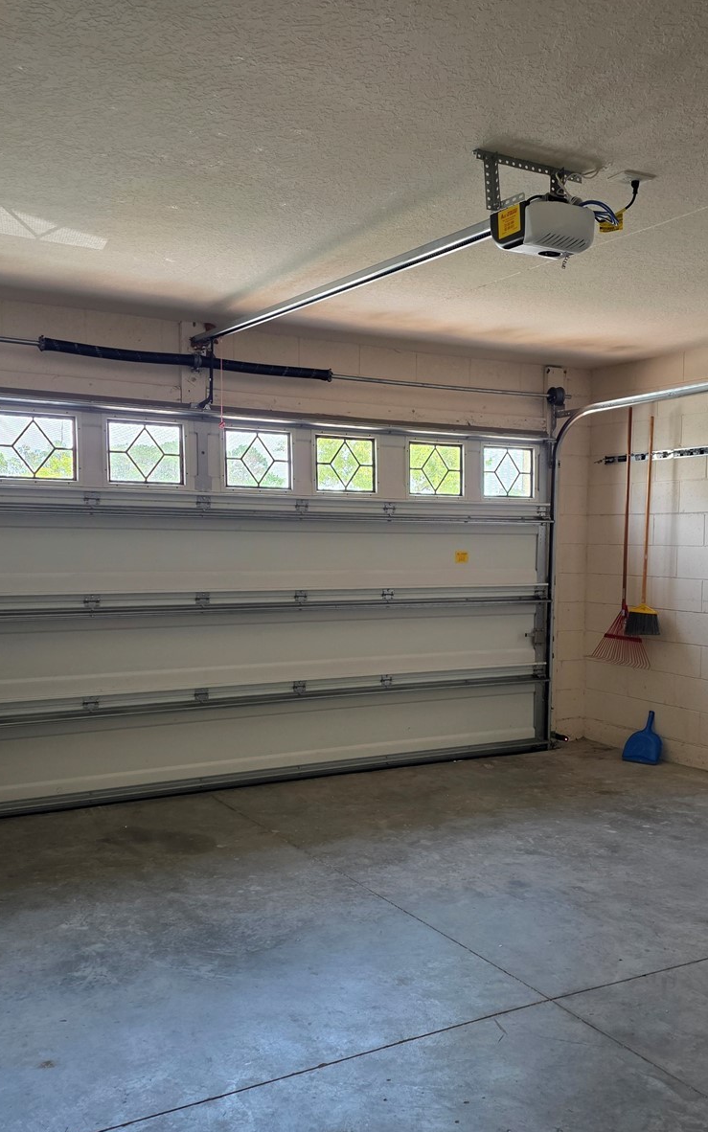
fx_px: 1019
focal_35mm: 33
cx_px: 356
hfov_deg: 38.3
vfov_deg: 58.1
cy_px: 565
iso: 320
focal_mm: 6.3
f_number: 1.7
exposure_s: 1/120
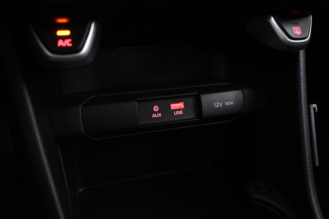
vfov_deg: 40.5
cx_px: 167
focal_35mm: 33
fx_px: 297
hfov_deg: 57.9
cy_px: 111
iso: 6400
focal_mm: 21
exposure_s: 1/30
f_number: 4
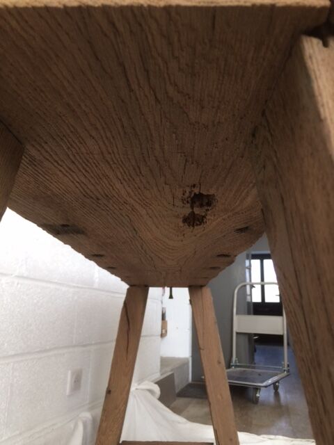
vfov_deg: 61.7
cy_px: 222
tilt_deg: +11.6
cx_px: 167
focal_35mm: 29
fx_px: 373
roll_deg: -0.9
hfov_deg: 48.2
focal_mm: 4.15
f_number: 2.2
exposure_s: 1/33
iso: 40
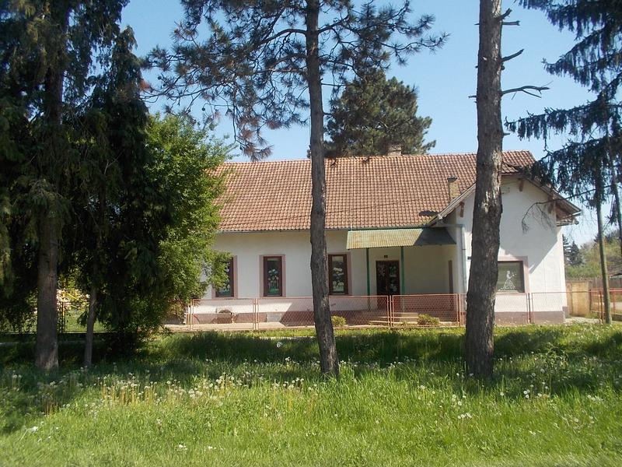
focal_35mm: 29
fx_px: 521
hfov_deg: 61.7
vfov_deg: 48.2
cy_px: 234
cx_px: 311
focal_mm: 4.1
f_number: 3.3
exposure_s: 1/500
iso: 80
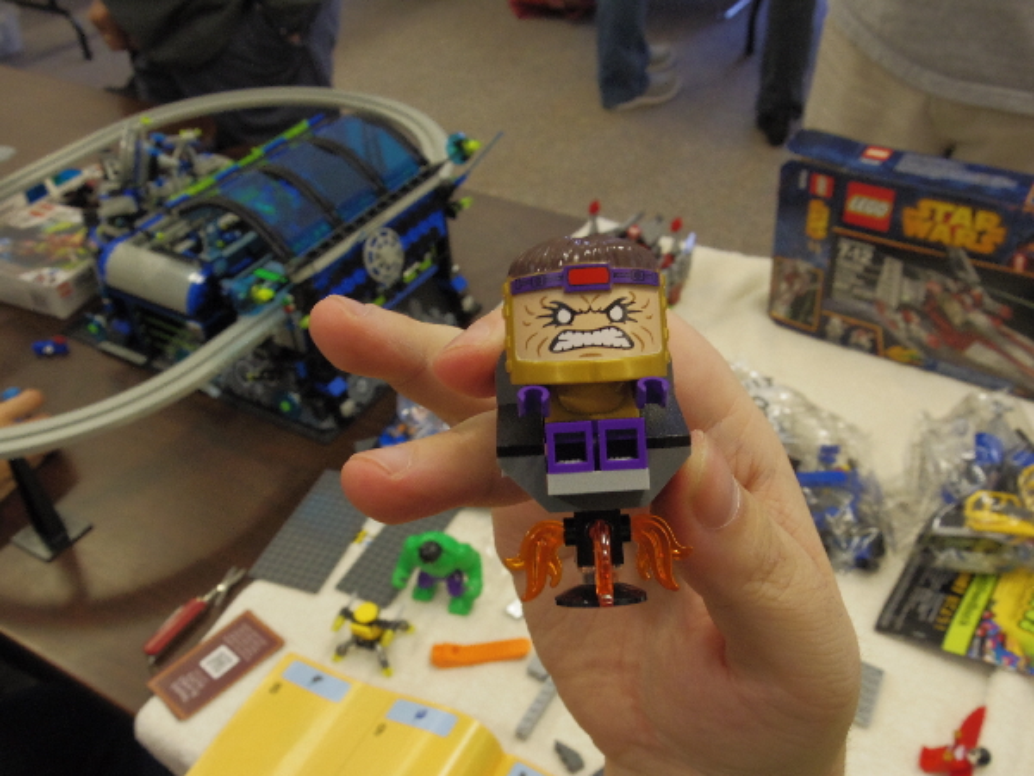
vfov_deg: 40.7
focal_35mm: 35
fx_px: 1045
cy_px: 388
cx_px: 517
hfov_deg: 52.6
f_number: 4.5
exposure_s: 1/60
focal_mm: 6.4
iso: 400
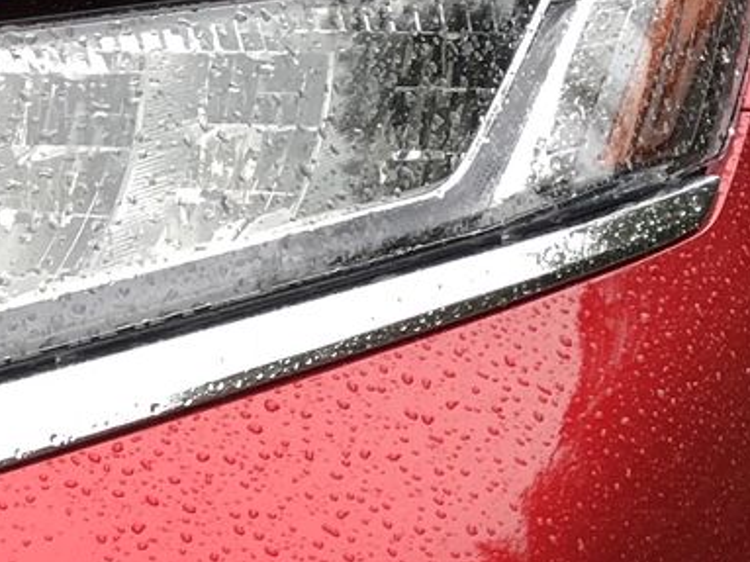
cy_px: 1038
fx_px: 2534
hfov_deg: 16.6
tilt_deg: -20.3
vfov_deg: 11.6
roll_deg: -3.2
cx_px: 39
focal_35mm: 117
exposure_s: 1/24
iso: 32
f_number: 1.8
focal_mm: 3.99
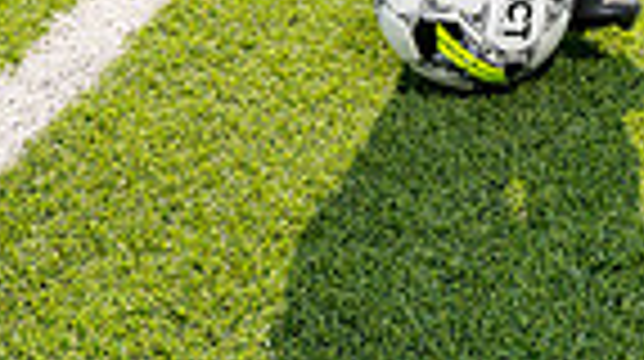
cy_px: -648
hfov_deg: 16.7
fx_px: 2200
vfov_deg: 8.2
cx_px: 288
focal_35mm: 129
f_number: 11
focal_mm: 39
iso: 320
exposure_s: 1/250
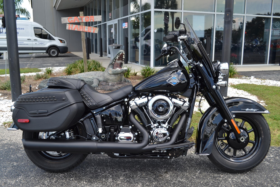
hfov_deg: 57.2
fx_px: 257
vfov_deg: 40.0
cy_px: 94
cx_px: 140
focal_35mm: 33
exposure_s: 1/125
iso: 110
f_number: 5.6
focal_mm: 22
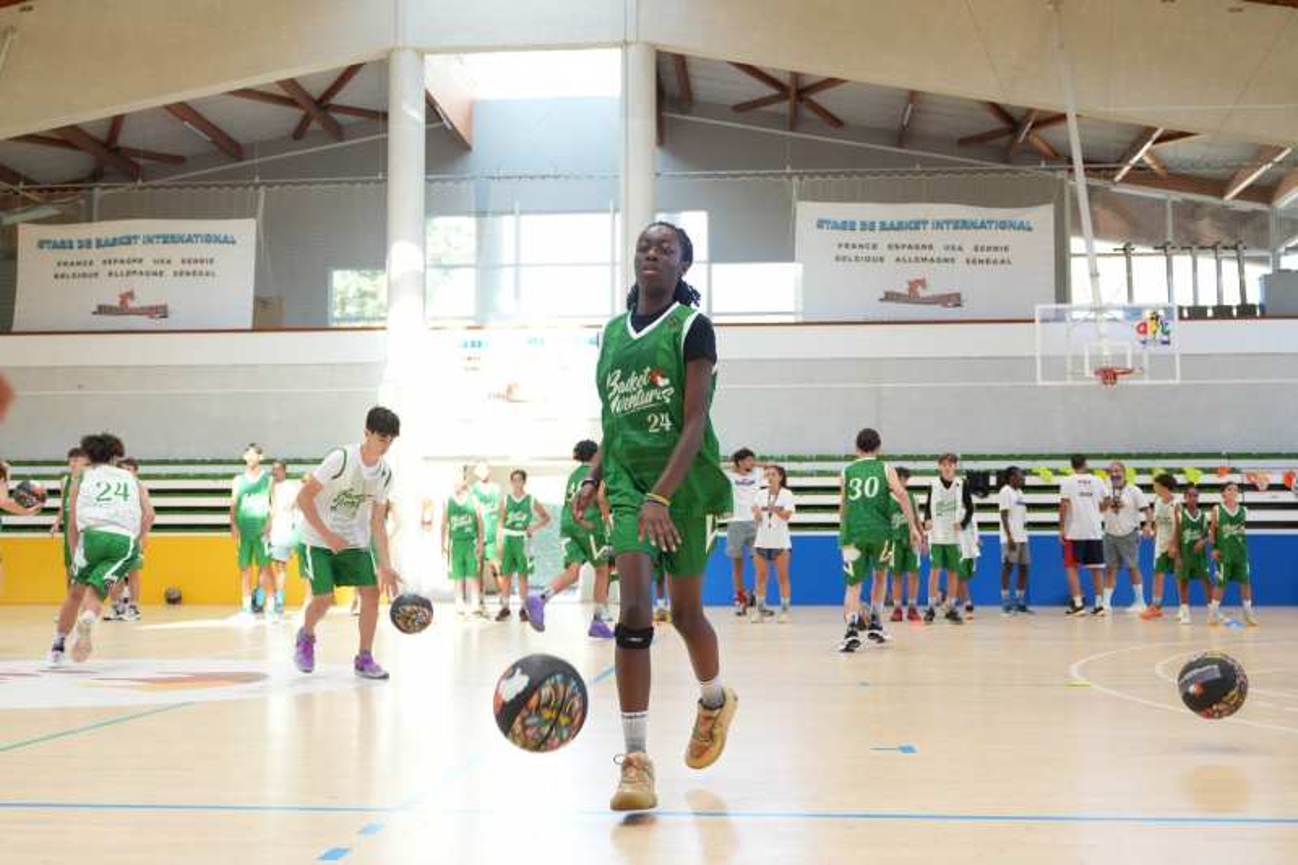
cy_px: 432
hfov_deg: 46.4
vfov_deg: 31.9
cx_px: 649
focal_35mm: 42
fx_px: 1514
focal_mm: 28
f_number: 2.8
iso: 1000
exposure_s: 1/500
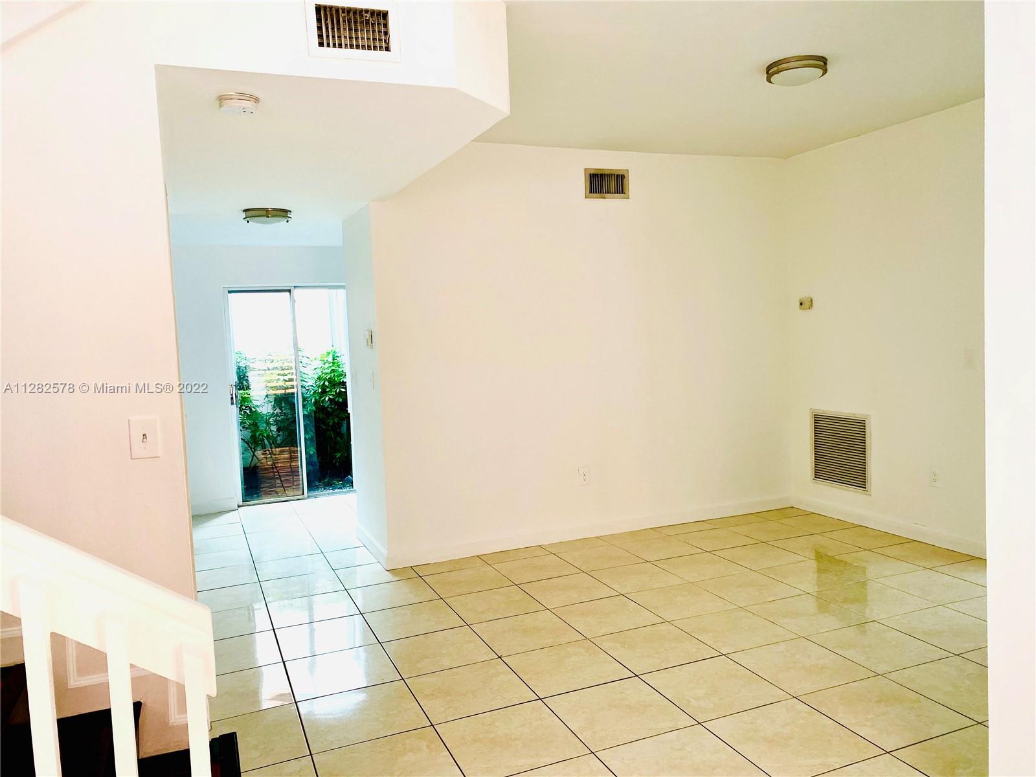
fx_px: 778
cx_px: 518
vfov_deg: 53.1
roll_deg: +2.8
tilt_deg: -3.7
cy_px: 388
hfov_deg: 67.3
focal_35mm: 26
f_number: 1.8
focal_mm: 4.25
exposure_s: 1/107
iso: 125
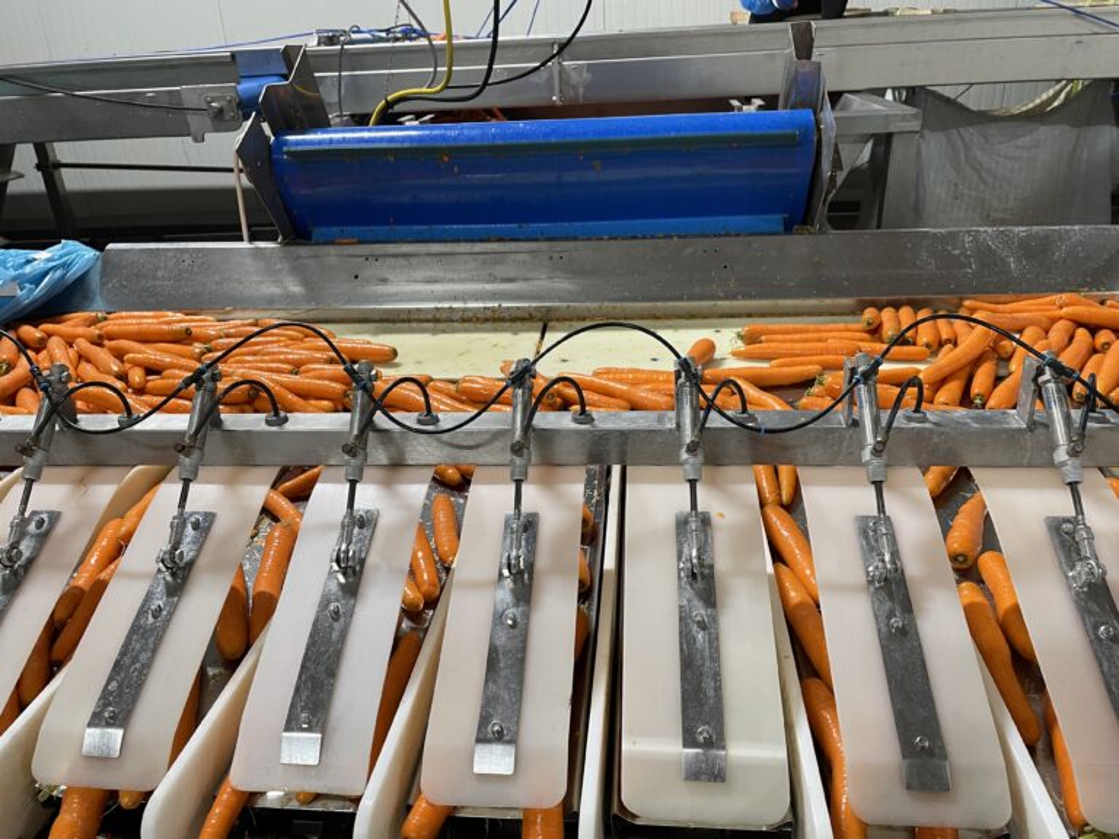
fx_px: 840
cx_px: 560
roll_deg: +2.6
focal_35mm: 26
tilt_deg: -25.3
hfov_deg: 67.3
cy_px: 420
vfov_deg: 53.1
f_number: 1.6
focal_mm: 4.2
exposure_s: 1/50
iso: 100
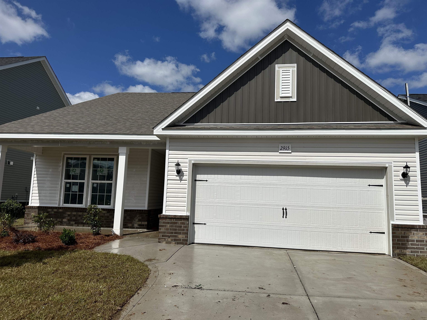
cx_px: 214
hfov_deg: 71.6
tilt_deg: +6.9
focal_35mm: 24
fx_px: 296
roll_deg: -1.9
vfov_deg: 56.8
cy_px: 160
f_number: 1.78
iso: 80
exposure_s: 1/13699
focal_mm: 6.86
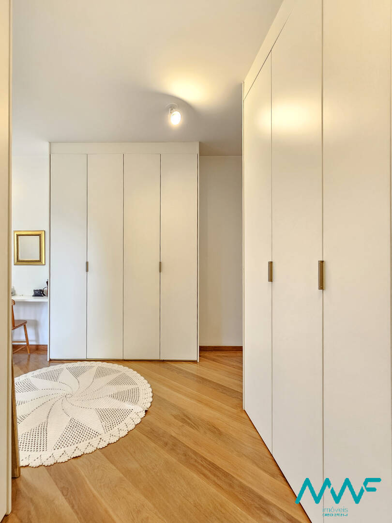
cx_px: 196
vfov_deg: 106.2
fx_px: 196
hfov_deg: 89.9
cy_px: 262
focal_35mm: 13
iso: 200
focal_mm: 2.2
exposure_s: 1/60
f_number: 2.2
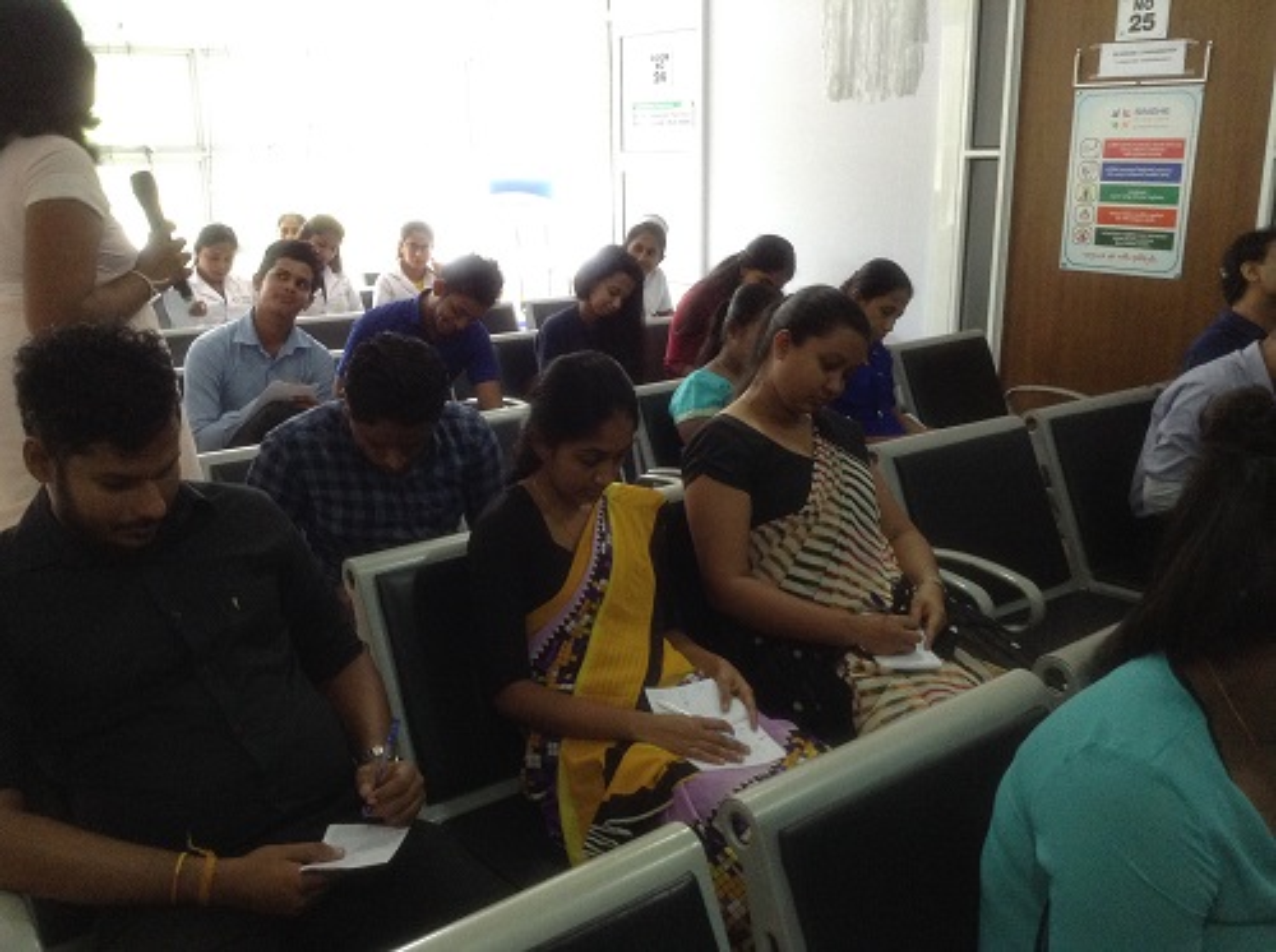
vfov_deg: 42.8
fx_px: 1214
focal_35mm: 33
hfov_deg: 55.4
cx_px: 638
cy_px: 476
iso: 160
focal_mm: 3.3
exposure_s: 1/24
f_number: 2.4
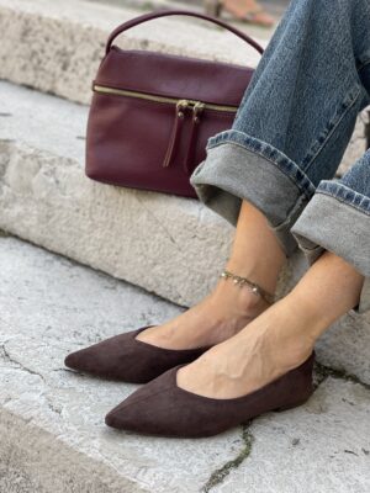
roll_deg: -8.3
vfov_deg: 36.8
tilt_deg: -19.7
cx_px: 185
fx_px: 741
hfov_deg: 28.0
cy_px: 246
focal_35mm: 52
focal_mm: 6
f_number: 2
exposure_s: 1/219
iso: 25
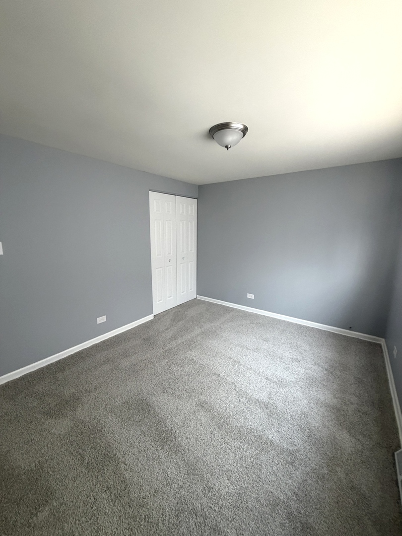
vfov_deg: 102.1
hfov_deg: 85.7
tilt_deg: -10.0
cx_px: 201
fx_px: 217
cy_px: 268
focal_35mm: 14
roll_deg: -1.0
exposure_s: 1/60
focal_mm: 2.22
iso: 400
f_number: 2.2
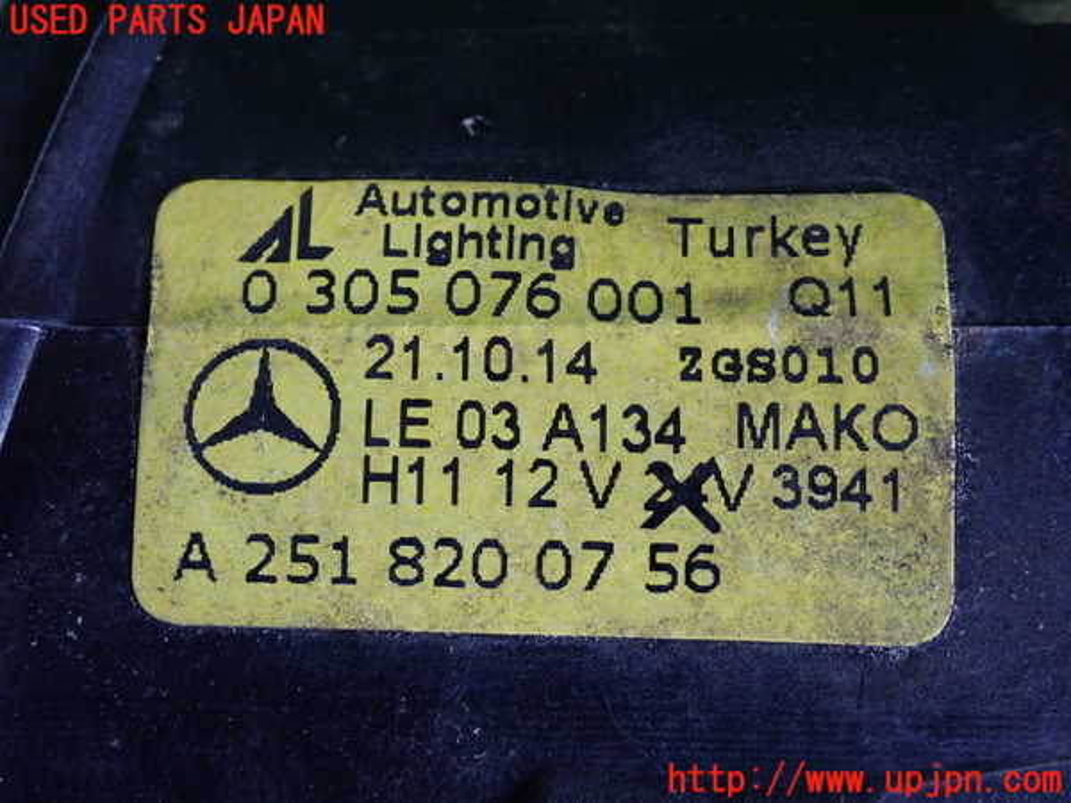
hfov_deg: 25.3
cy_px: 402
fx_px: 2382
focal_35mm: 77
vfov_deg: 19.1
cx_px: 536
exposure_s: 1/60
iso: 800
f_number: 4.1
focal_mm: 13.65
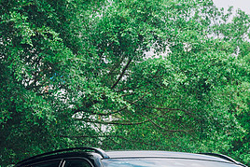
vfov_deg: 8.1
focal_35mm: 169
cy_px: 197
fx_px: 1174
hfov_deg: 12.1
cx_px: 85
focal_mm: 58
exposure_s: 1/100
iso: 400
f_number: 5
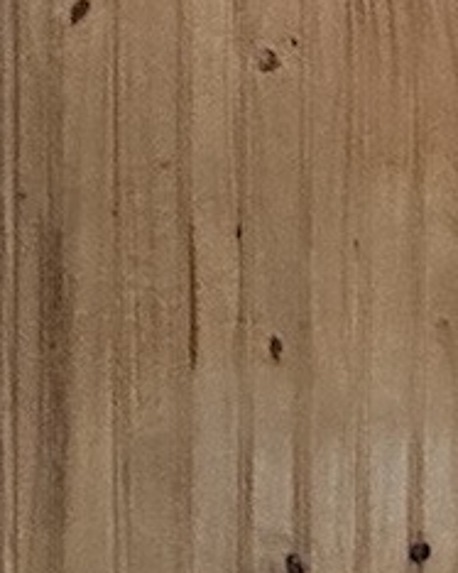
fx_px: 1780
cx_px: 1741
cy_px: 612
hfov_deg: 8.6
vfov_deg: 17.7
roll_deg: -1.4
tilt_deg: -1.4
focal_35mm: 105
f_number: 2.2
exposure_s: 1/60
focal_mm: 2.22
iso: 500
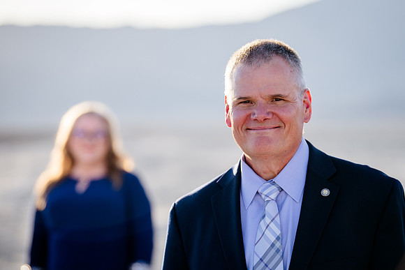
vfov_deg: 7.6
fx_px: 2028
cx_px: 246
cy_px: 162
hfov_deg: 11.4
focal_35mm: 180
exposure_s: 1/1000
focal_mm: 135
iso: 200
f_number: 2.8
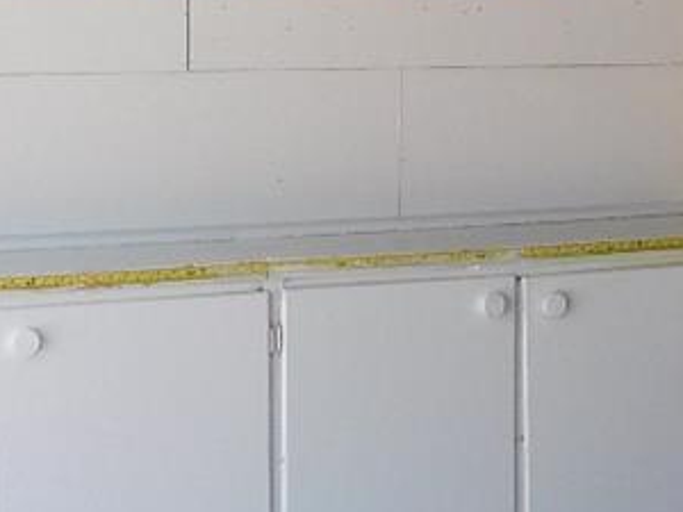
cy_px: 57
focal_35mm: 125
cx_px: 808
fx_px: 2466
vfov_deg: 11.8
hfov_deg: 15.2
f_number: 3.4
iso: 125
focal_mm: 4.5
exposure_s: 1/200
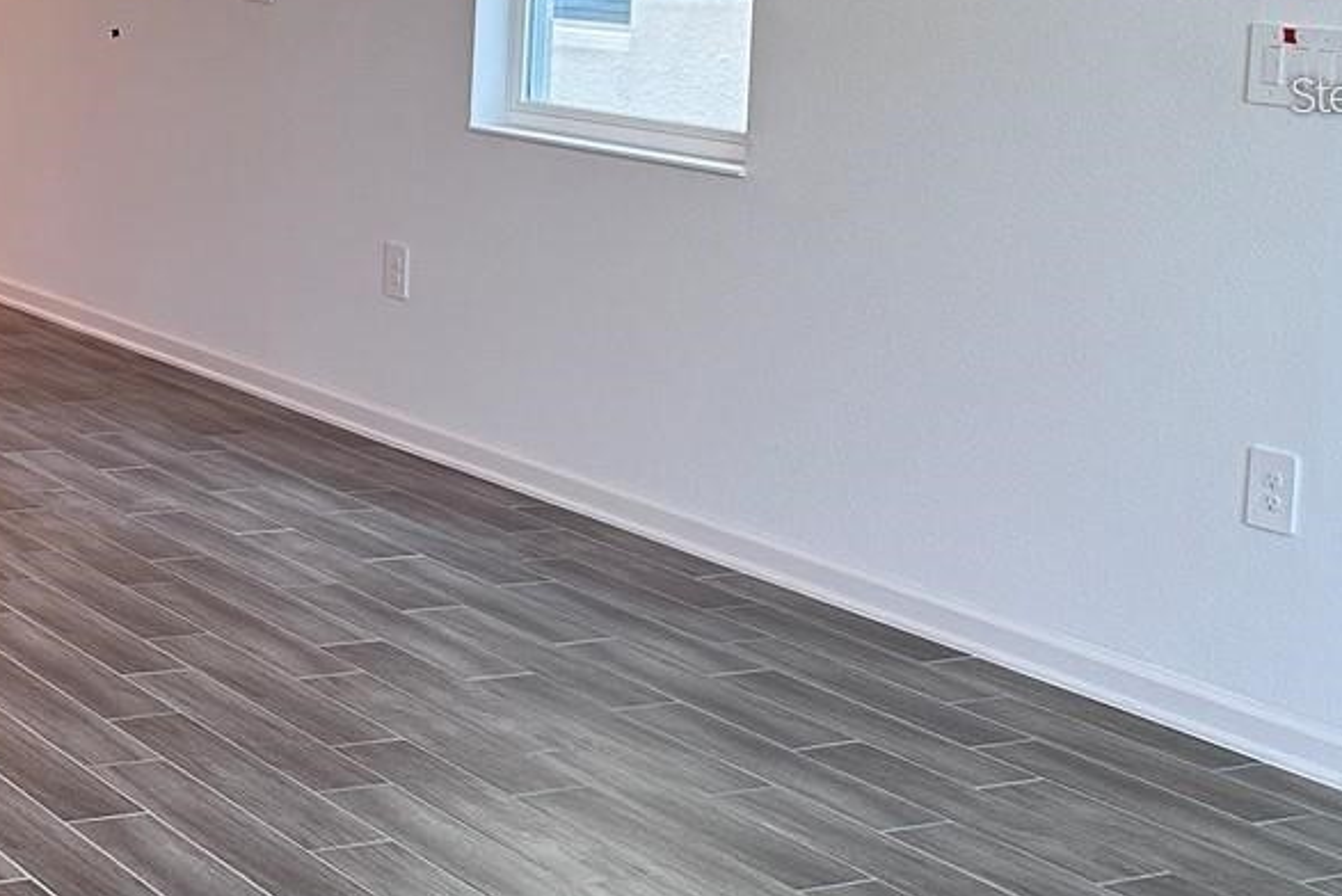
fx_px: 2536
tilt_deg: -5.9
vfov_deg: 19.7
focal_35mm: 68
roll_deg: -0.4
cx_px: -322
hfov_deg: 26.0
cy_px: 94
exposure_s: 1/120
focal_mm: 6.86
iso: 200
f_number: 1.78
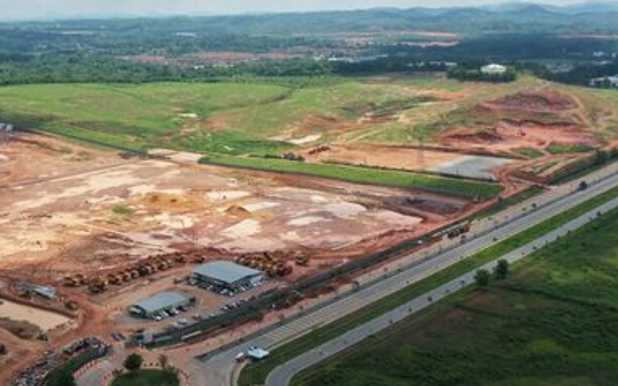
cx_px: 217
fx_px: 808
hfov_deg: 41.4
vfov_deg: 26.7
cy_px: 132
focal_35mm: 48
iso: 100
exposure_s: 1/1000
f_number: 4.5
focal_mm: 10.26
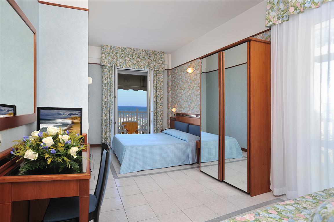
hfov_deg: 84.0
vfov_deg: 61.9
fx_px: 185
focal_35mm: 20
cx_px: 167
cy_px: 111
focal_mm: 20
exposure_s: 1/25
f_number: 8
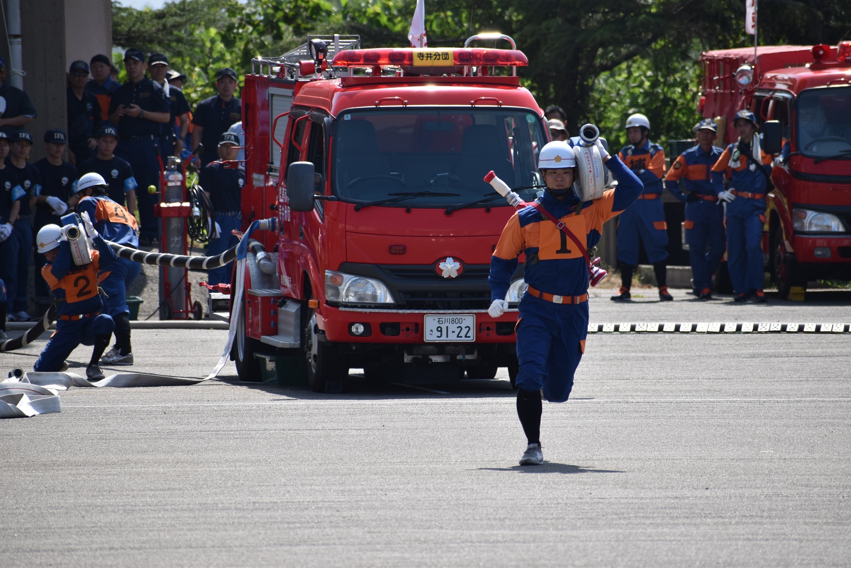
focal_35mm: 360
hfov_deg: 5.7
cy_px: 284
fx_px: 8509
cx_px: 426
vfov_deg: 3.8
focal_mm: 240
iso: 200
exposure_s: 1/800
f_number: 7.1
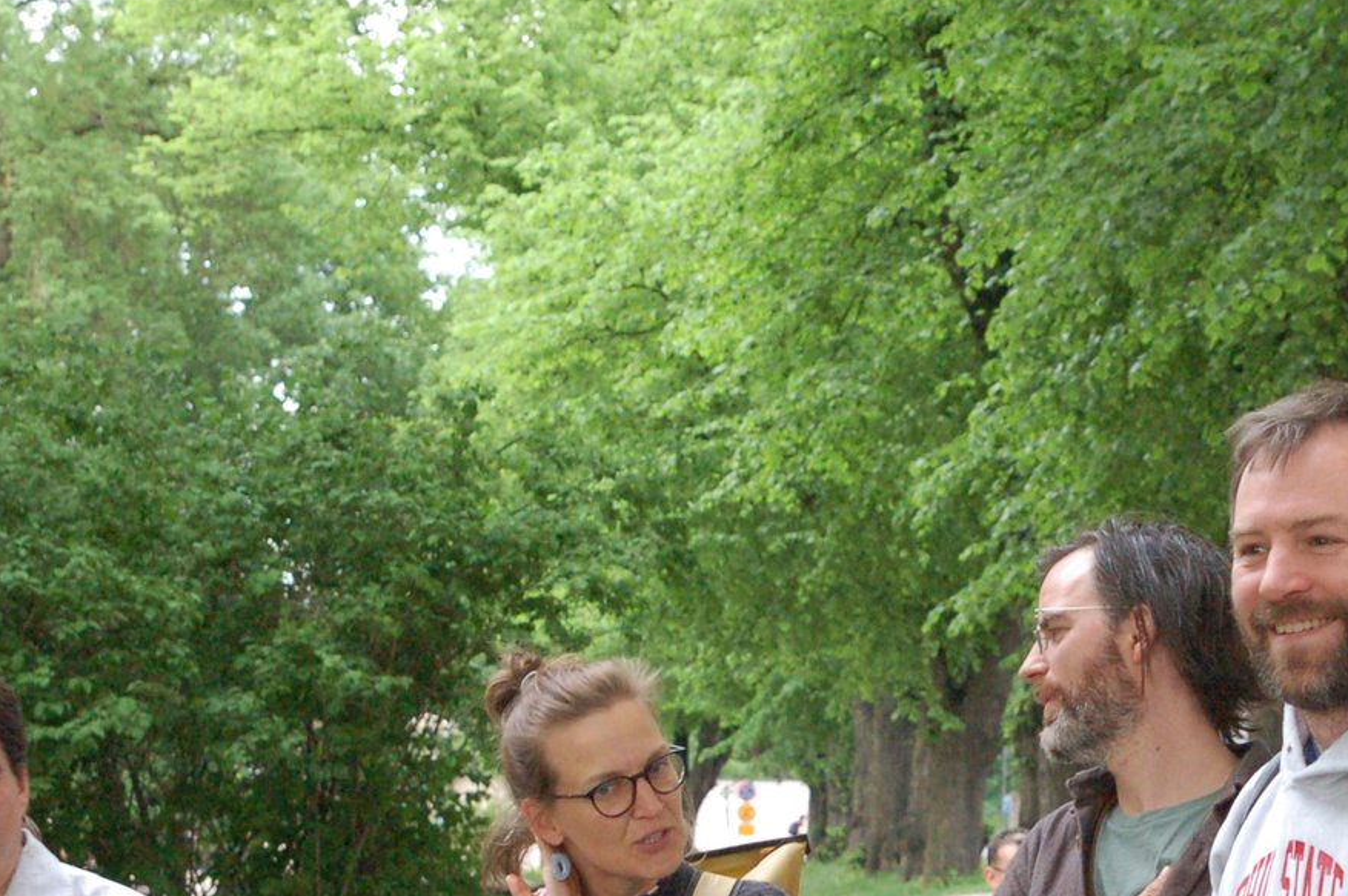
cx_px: 1167
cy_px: 762
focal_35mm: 130
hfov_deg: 15.6
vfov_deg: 10.5
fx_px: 4863
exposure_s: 1/125
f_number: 6.3
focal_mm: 38
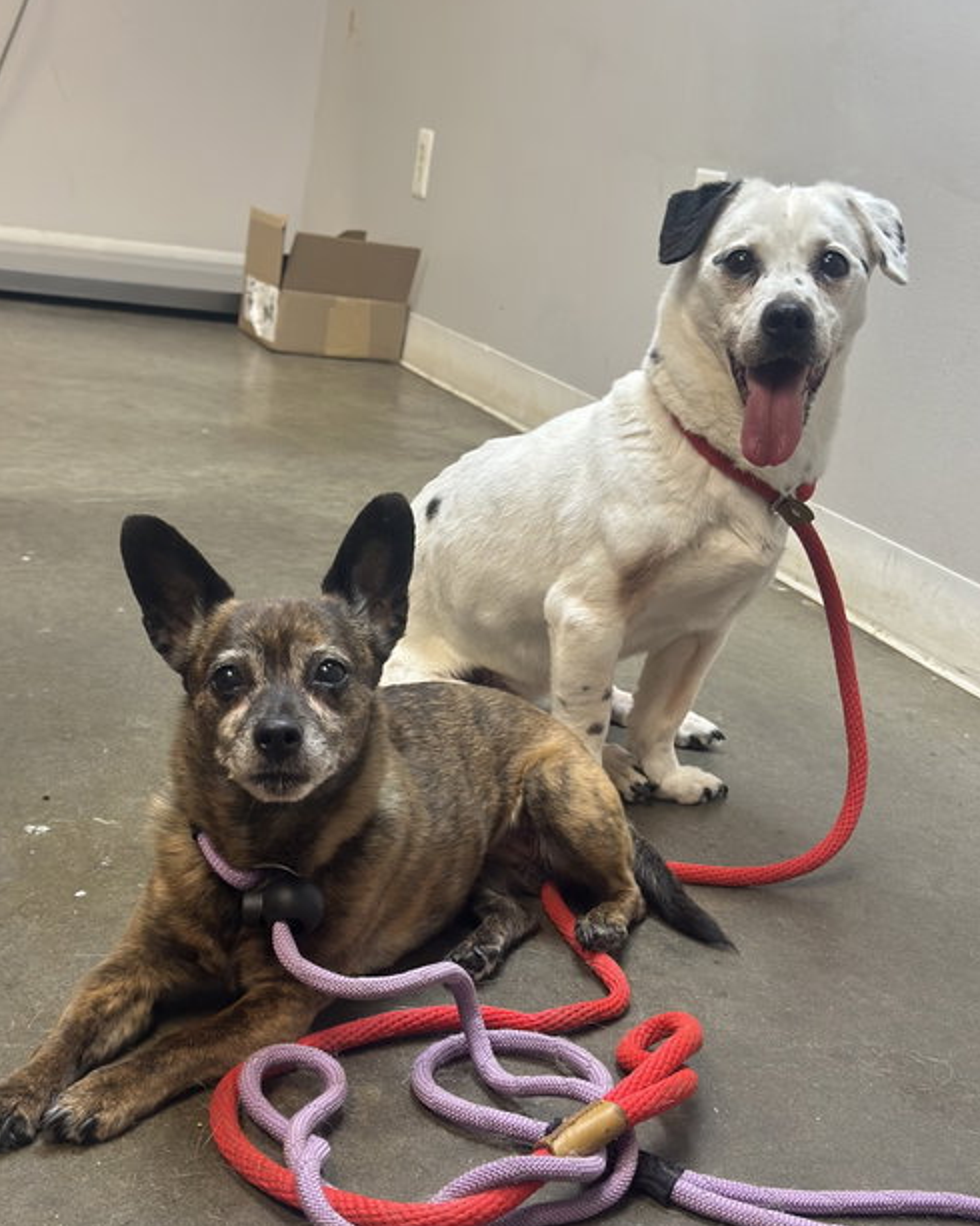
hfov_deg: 29.7
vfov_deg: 36.7
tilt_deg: -14.6
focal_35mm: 51
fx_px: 1850
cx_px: 494
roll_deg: -7.9
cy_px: 625
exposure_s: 1/120
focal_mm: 6.86
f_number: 1.78
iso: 160
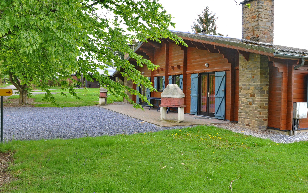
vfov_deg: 38.3
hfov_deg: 57.9
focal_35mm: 33
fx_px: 277
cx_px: 177
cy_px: 93
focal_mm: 16
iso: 400
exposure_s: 1/160
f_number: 6.3
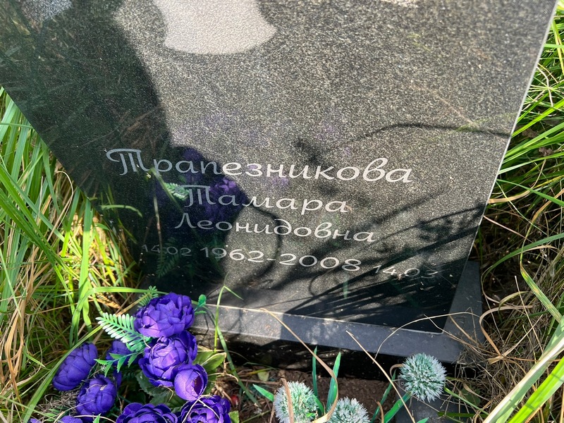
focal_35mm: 26
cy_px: 212
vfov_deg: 53.1
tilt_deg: -50.2
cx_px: 282
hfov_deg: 67.3
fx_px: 424
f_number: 1.5
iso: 50
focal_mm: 5.7
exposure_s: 1/323
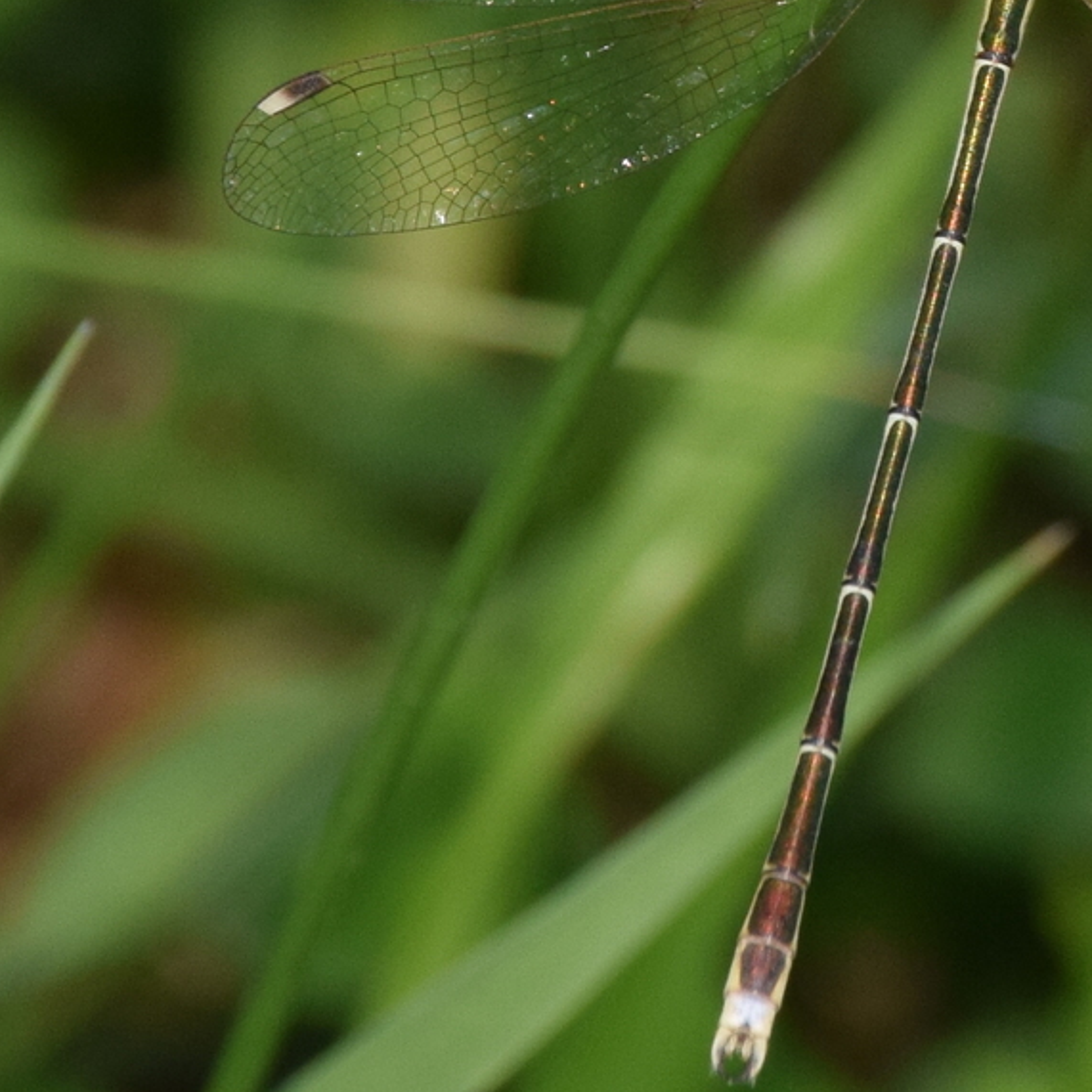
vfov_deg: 5.8
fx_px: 10707
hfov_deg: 5.8
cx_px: 853
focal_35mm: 300
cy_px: 514
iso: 400
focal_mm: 140
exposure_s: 1/200
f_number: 14
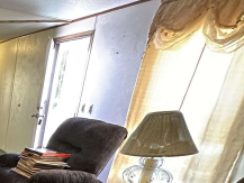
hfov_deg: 29.6
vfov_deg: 30.5
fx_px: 303
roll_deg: +0.4
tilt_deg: -22.0
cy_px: 195
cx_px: -109
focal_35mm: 43
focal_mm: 2.22
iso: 640
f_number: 2.2
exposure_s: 1/60
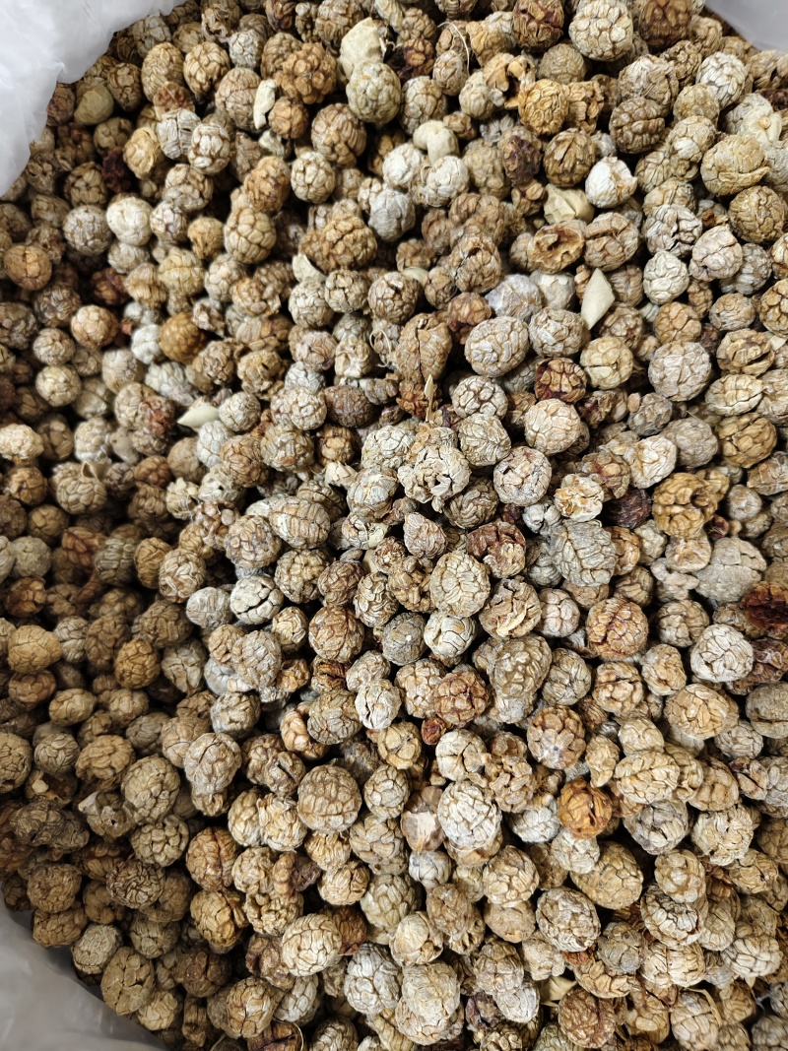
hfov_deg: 58.9
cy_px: 526
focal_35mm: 23
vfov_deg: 73.9
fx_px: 698
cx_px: 394
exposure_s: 1/33.3
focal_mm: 5.56
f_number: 1.88
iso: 1384
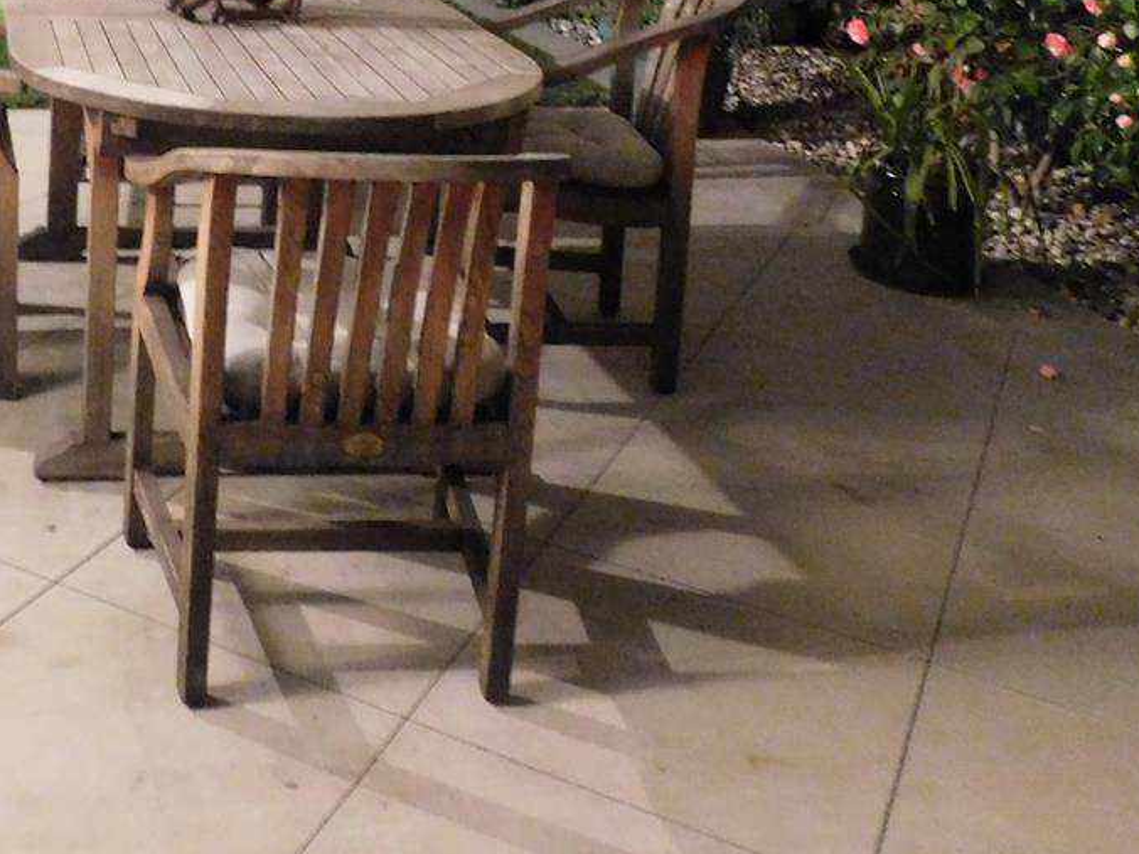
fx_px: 1678
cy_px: -72
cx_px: 130
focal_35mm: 51
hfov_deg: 35.4
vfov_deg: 26.4
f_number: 3
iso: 800
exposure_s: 1/2
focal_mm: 4
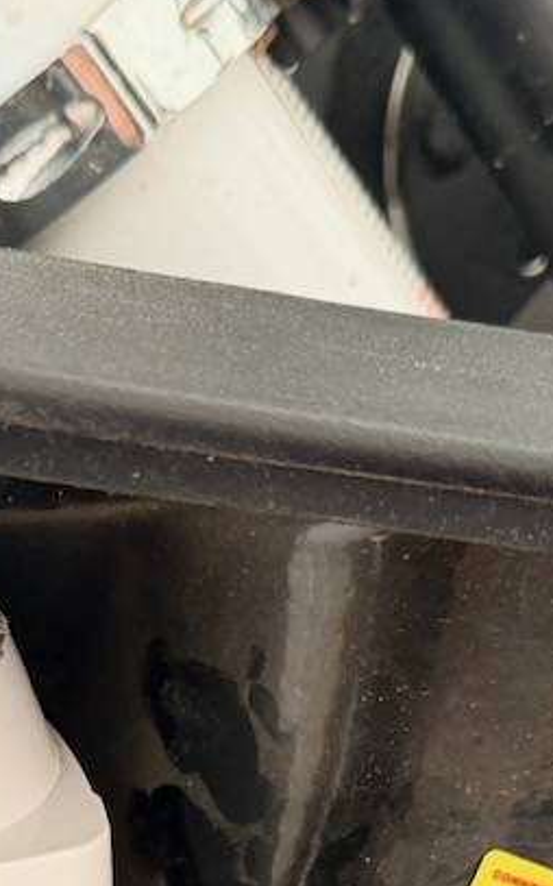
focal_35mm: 80
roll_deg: -0.4
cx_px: 46
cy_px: 962
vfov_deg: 24.2
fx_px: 1931
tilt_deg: -23.4
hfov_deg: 16.1
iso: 200
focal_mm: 6.76
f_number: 1.78
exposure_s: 1/64
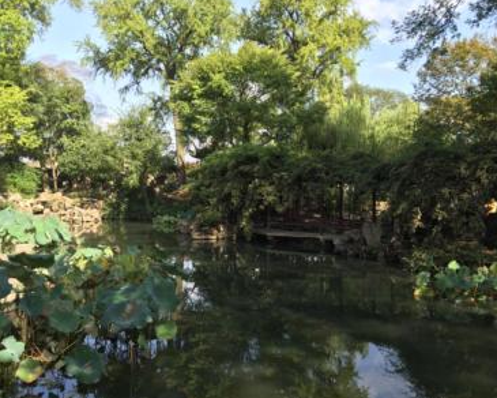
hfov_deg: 57.1
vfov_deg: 47.1
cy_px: 198
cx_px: 271
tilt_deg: -0.1
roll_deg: -1.4
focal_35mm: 31
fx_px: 456
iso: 32
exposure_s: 1/476
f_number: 2.2
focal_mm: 4.15
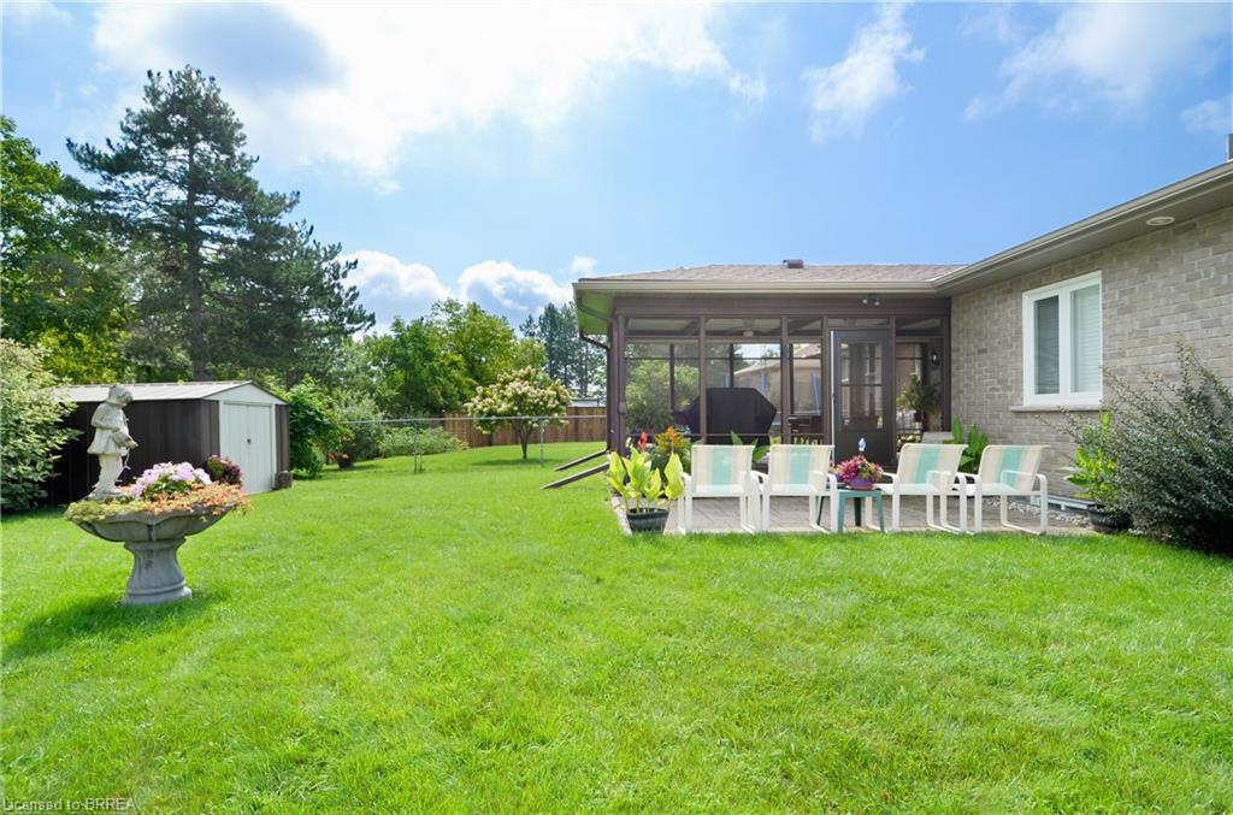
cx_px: 616
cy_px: 408
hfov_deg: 90.2
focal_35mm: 18
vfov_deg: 67.1
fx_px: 615
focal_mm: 12
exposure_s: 1/80
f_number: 9
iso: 250
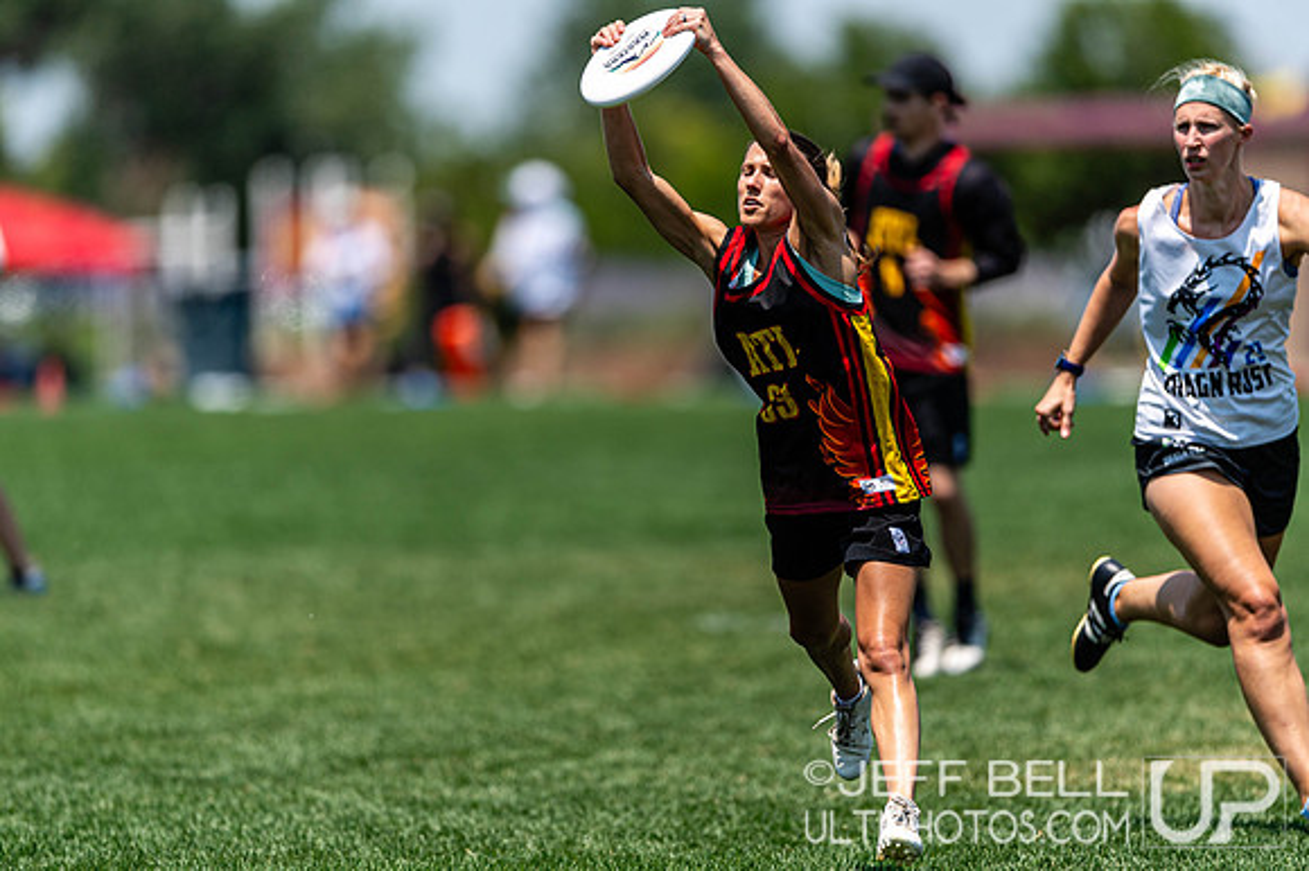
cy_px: 436
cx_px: 654
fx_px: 17443
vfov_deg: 2.9
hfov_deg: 4.3
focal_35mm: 480
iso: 100
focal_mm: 400
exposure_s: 1/3200
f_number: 2.8
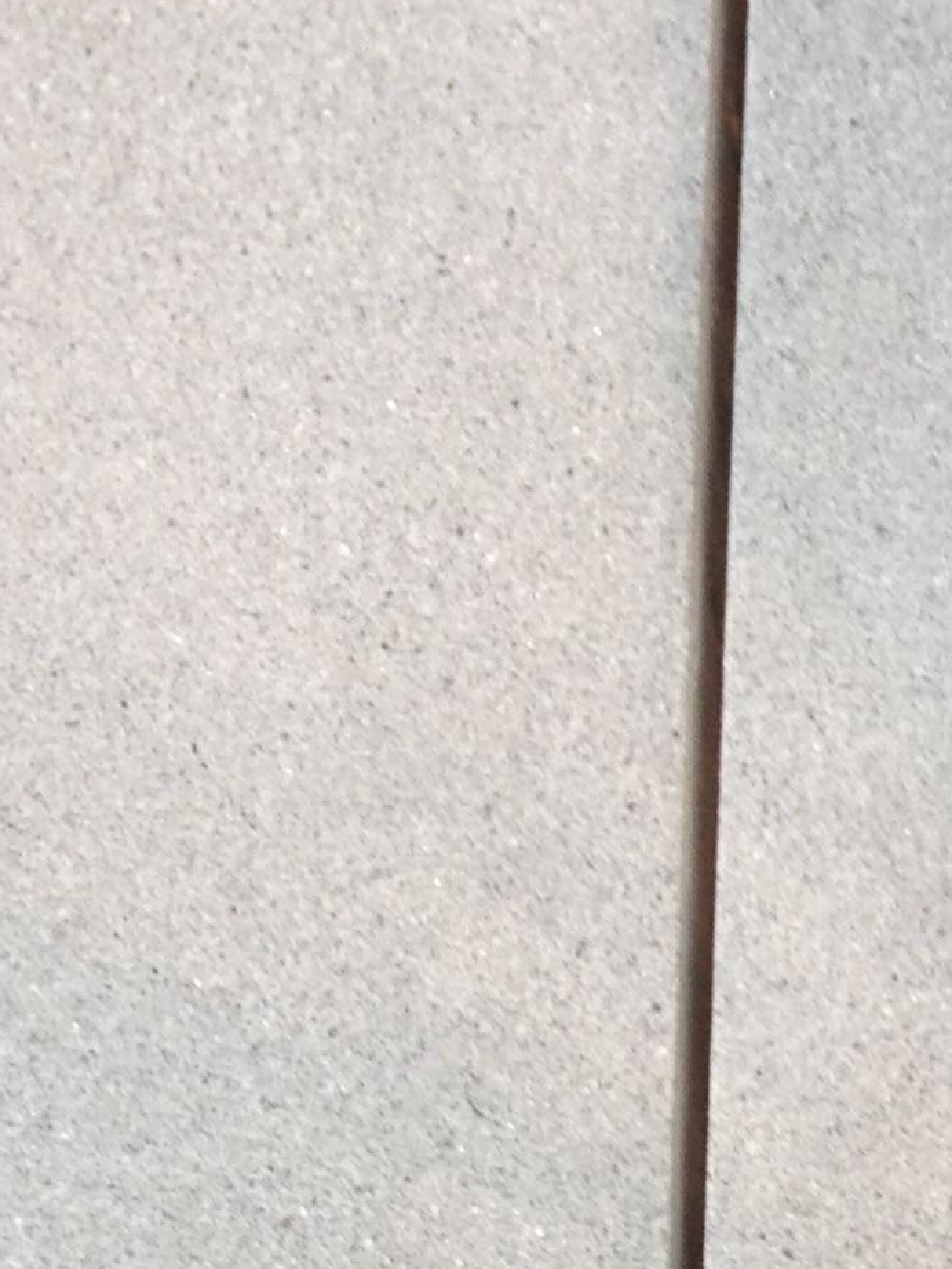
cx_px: 1164
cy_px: 2211
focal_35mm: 124
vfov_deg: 14.2
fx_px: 4546
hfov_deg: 11.7
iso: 50
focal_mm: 4.28
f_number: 2.4
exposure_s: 1/20
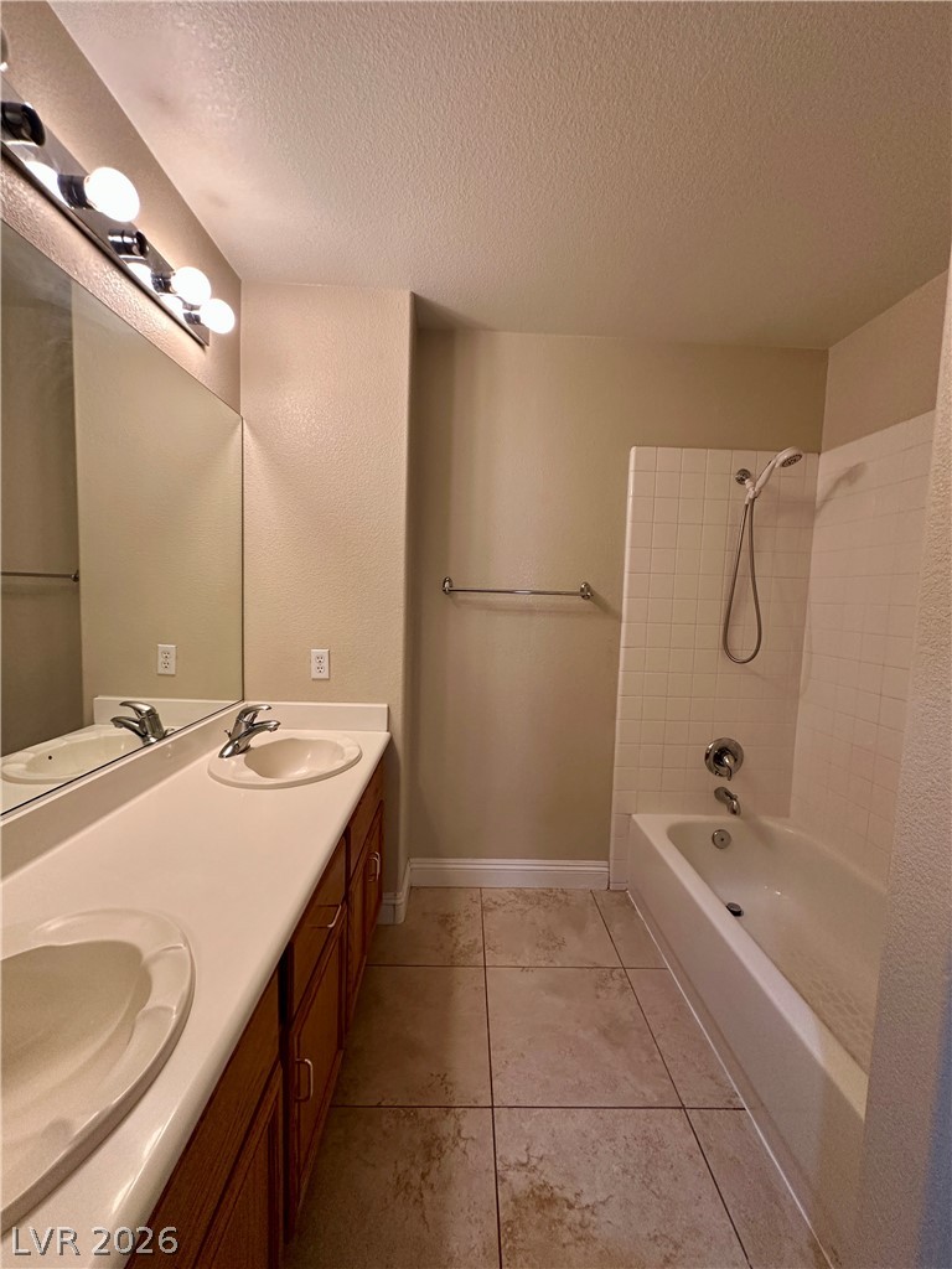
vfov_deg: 102.1
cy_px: 634
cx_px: 476
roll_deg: -1.4
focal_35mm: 14
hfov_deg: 85.7
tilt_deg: -3.8
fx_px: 513
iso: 250
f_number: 2.2
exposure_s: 1/60
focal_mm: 2.22
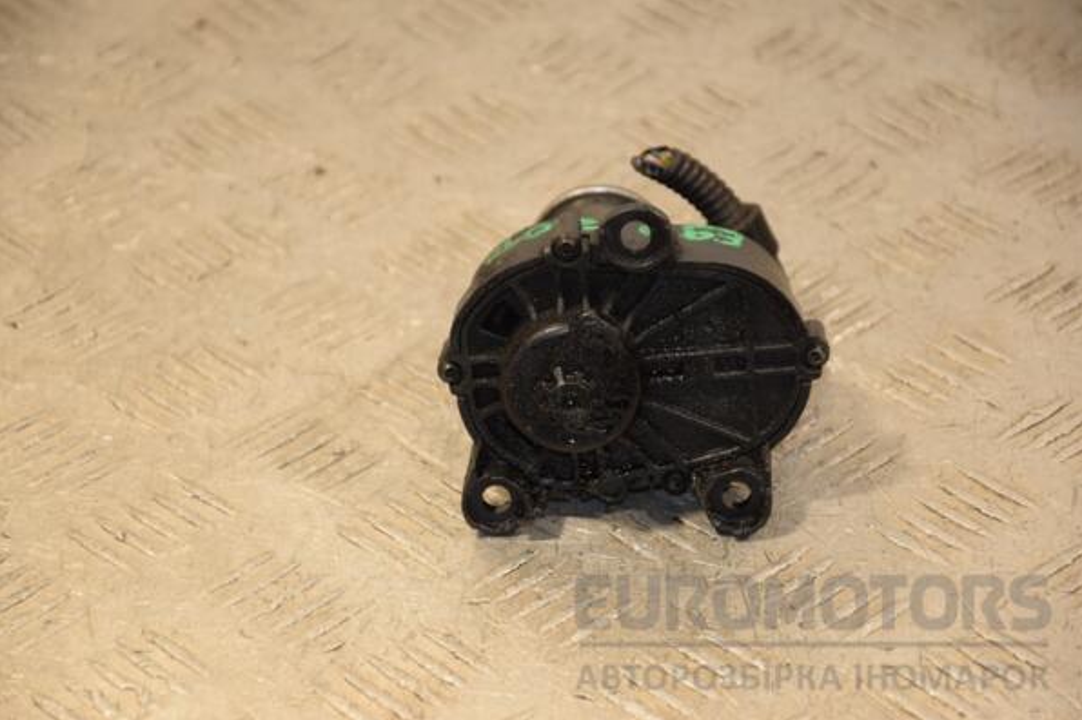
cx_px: 541
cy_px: 361
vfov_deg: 8.7
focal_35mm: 159
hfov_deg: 13.0
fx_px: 4762
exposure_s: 1/125
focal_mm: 105
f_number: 5.6
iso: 800
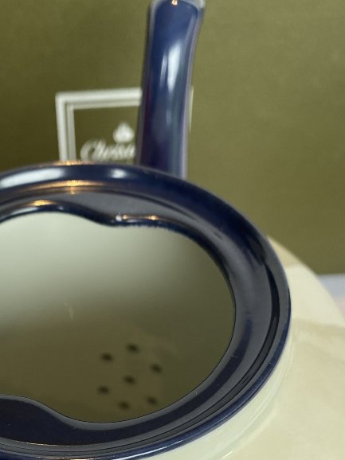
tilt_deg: -50.0
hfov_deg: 26.5
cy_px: 389
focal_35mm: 54
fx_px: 718
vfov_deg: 34.1
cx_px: 65
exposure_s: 1/121
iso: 80
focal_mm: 4.25
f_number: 1.8
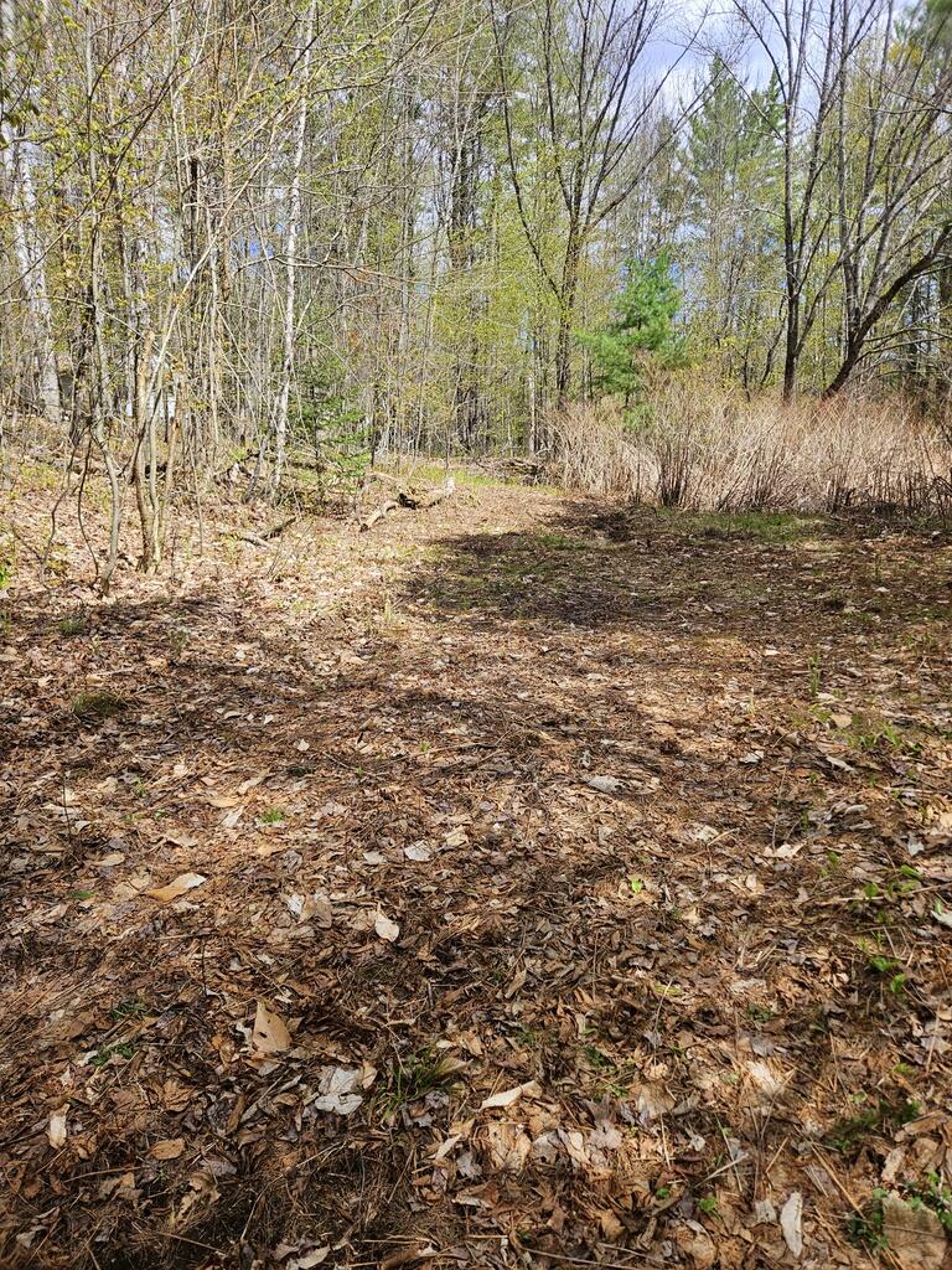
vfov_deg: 73.9
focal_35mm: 23
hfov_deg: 58.9
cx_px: 476
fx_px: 843
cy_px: 635
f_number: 1.8
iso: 25
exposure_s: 1/890
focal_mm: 5.4
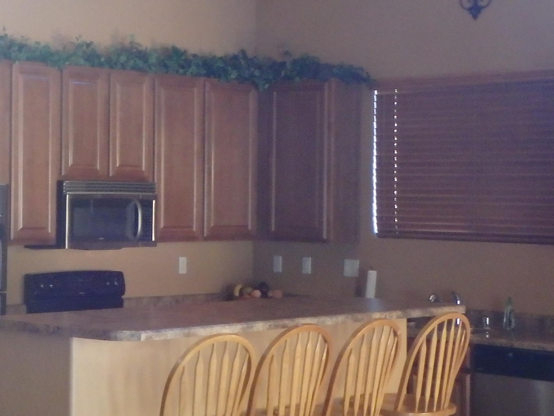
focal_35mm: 84
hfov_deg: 22.6
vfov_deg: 17.6
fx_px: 1344
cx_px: 37
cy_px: 201
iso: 800
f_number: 4.7
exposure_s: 1/25
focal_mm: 7.3
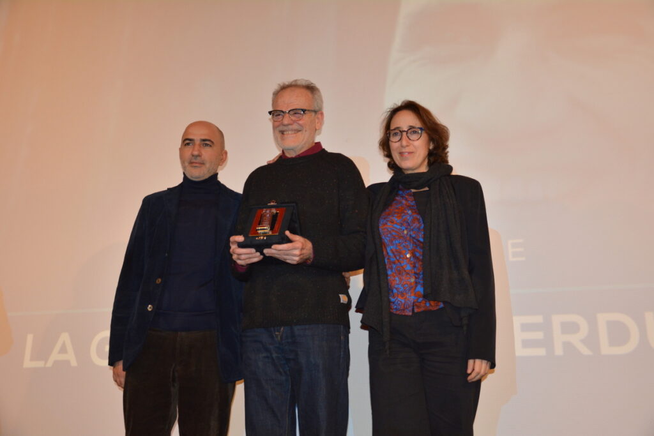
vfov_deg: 34.2
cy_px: 218
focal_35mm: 39
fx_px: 709
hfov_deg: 49.5
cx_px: 327
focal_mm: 26
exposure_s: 1/60
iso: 560
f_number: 4
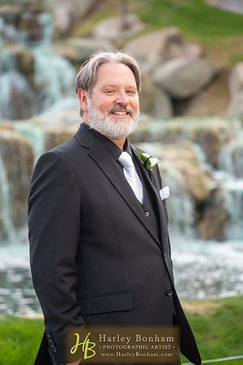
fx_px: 1357
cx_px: 122
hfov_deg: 10.2
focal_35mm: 134
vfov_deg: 15.3
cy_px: 182
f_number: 4
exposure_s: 1/125
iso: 100
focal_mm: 134
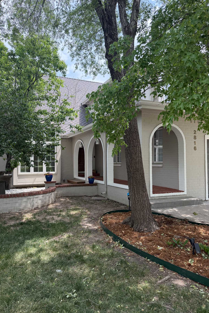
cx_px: 99
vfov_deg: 71.5
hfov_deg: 51.3
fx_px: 218
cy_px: 157
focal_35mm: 25
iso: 100
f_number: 1.78
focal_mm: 6.76
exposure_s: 1/920
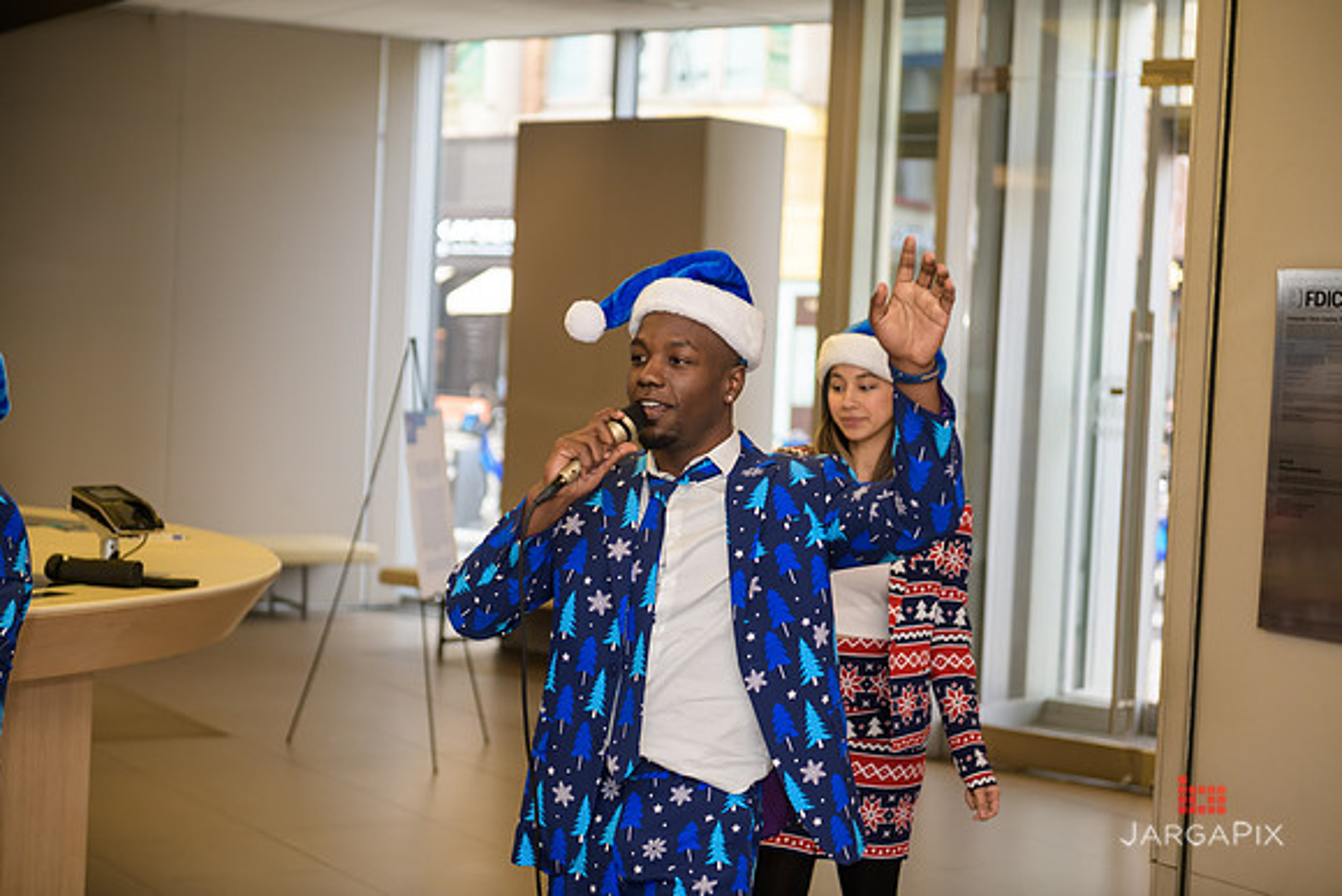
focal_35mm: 70
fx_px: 2610
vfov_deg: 19.5
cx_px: 671
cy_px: 448
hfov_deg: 28.8
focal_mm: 70
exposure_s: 1/125
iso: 400
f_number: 3.2
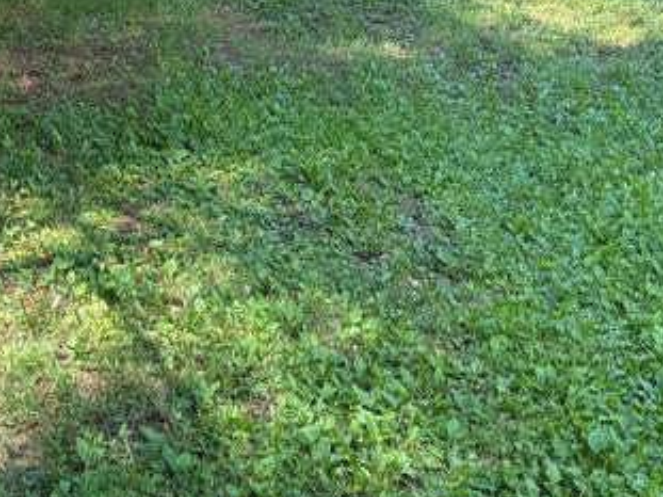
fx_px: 1513
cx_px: 26
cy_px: -260
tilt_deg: -0.7
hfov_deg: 23.8
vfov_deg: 16.8
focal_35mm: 79
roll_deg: +1.4
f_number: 1.78
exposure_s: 1/307
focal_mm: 6.76
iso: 80
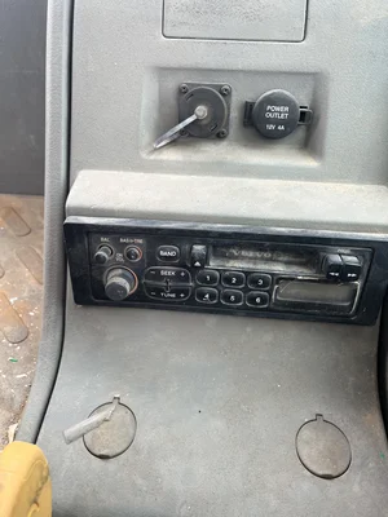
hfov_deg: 53.1
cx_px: 194
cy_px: 258
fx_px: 389
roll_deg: +2.8
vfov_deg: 67.3
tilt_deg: -39.5
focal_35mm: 26
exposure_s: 1/122
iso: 80
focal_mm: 5.1
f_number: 1.6
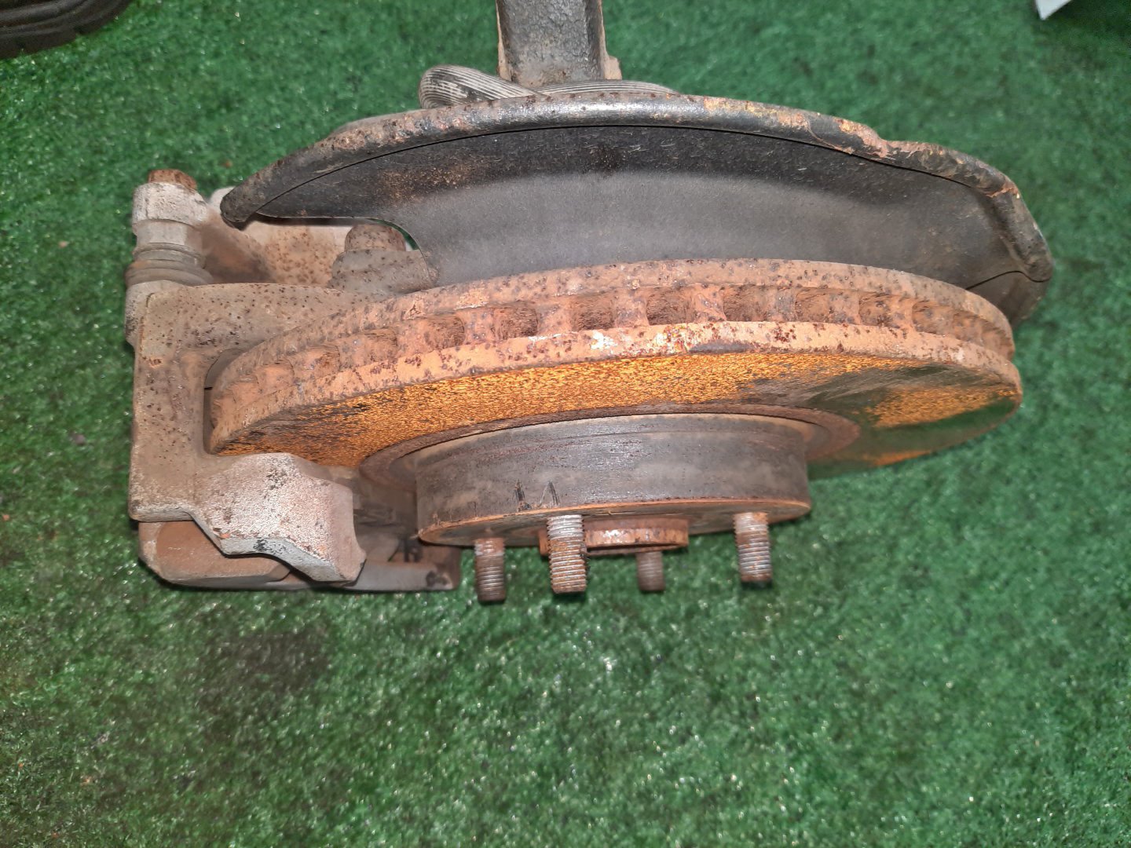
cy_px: 424
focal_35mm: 25
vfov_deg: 54.9
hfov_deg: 69.4
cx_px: 566
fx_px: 817
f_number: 2
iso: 532
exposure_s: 1/25
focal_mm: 4.6
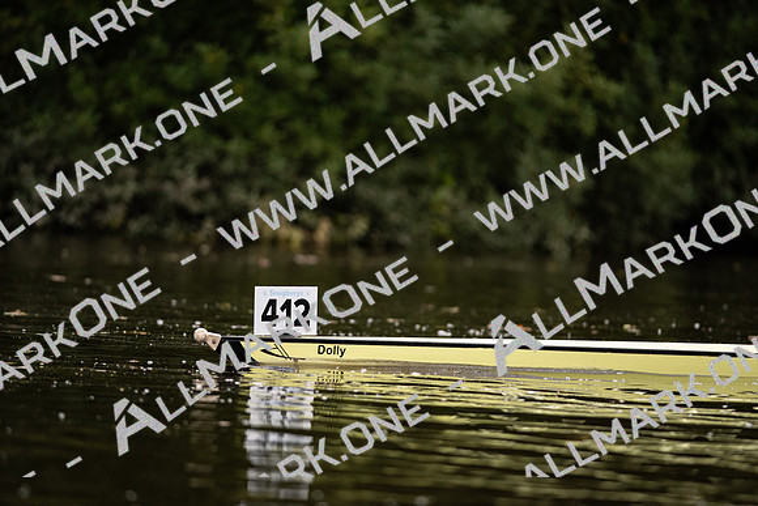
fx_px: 6318
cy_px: 253
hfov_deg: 6.9
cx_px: 379
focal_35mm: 300
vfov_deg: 4.6
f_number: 4
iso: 1250
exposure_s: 1/1600
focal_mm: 300
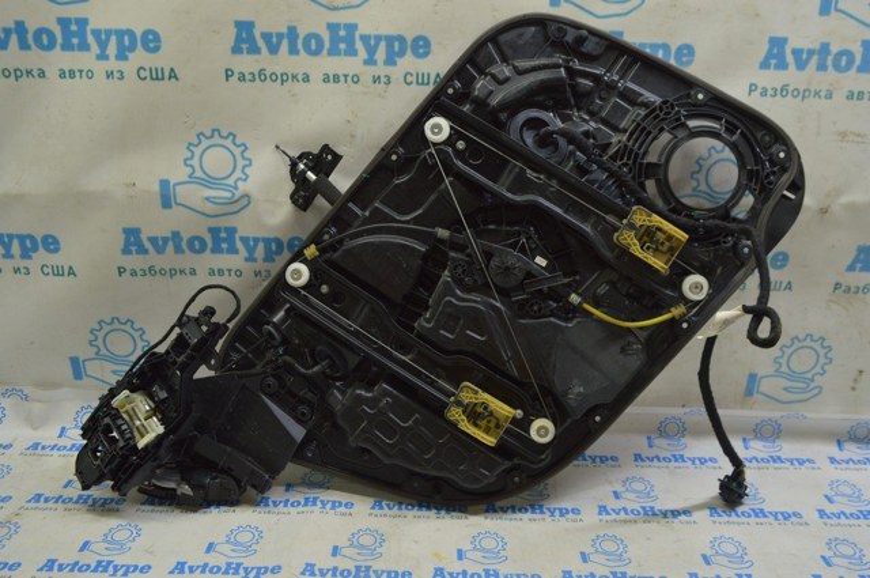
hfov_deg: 62.0
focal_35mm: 30
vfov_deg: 43.5
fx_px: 724
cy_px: 289
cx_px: 435
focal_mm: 20
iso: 400
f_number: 5.6
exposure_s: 1/25
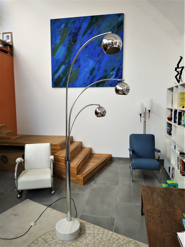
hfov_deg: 56.8
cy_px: 124
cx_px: 92
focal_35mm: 24
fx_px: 171
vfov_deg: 71.6
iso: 160
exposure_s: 1/50
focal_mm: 3.94
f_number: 1.9
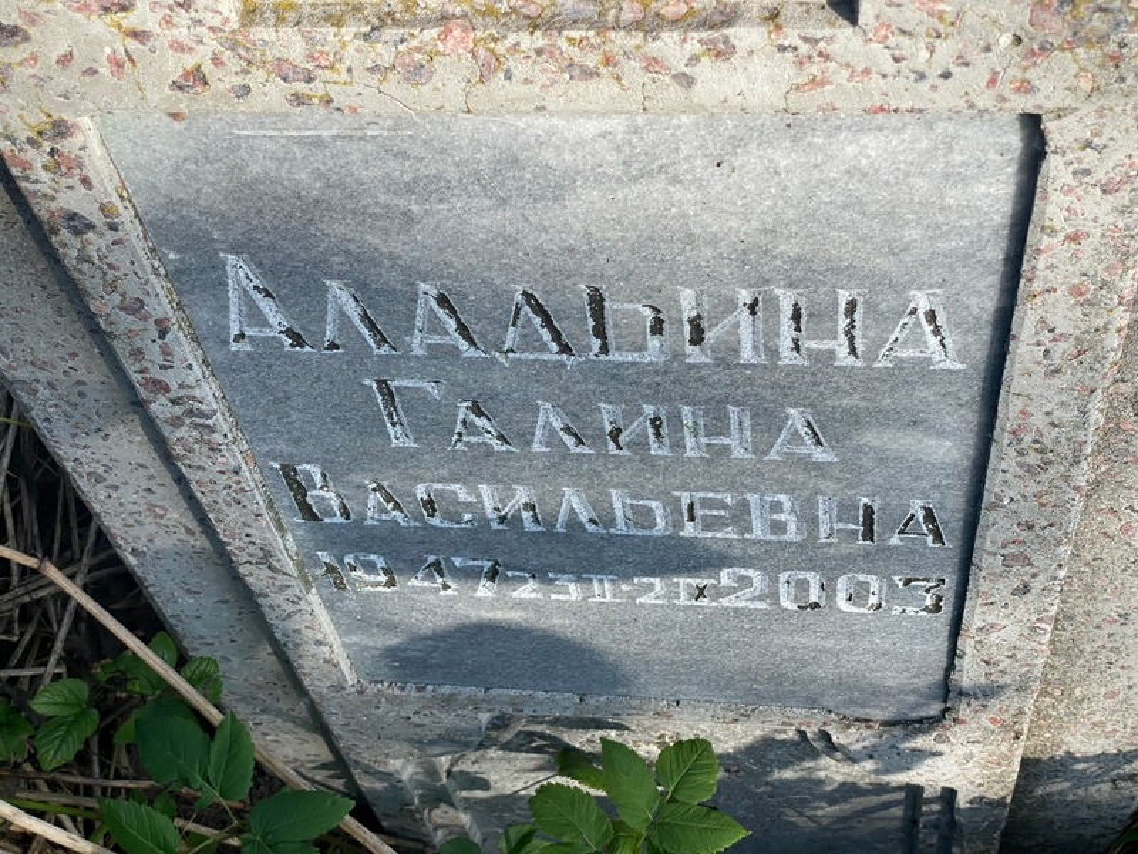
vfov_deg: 28.0
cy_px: 427
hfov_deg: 36.8
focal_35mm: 52
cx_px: 569
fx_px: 1709
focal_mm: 6
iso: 20
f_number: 2
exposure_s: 1/578
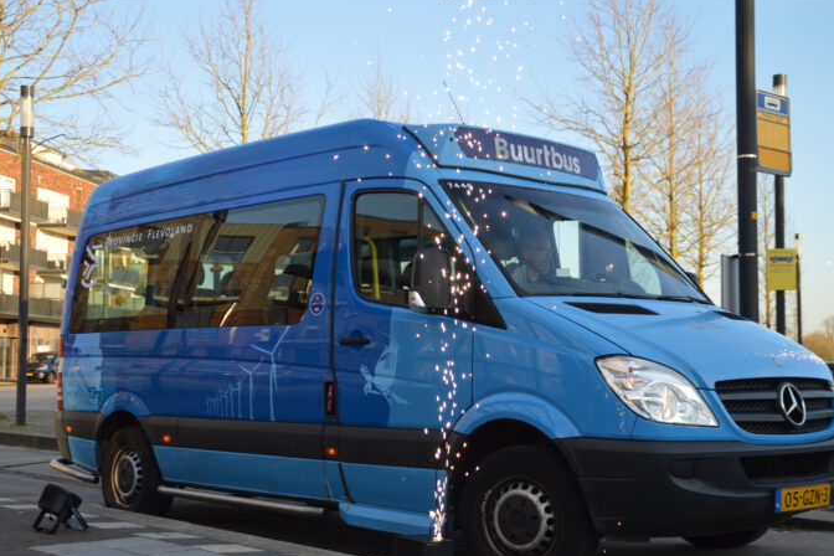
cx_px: 417
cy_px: 292
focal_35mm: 48
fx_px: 1112
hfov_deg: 41.1
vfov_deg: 28.1
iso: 400
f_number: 4
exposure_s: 1/800
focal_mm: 28
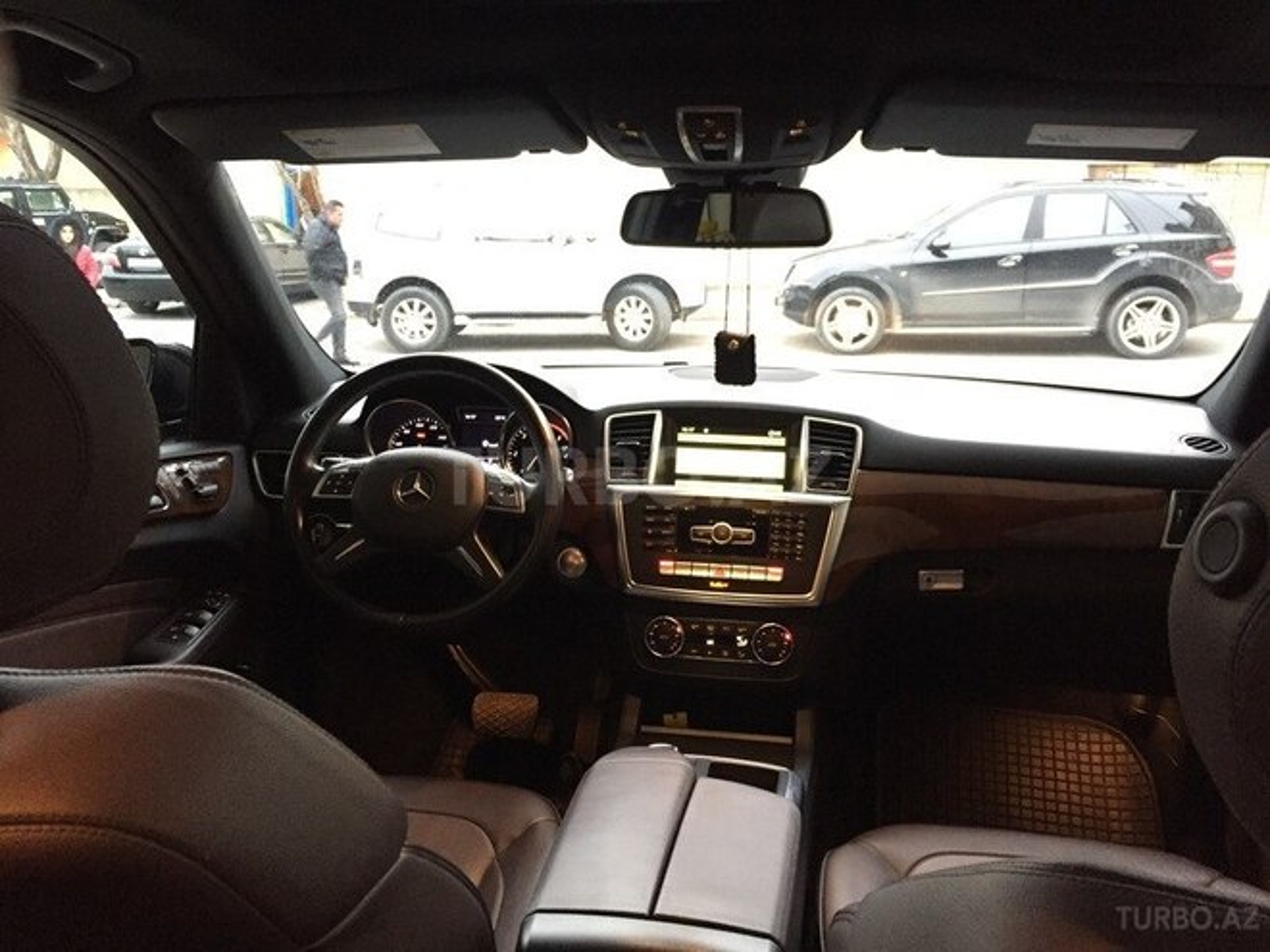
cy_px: 476
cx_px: 635
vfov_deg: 48.2
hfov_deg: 61.7
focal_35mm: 29
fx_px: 1064
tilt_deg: -16.5
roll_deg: +0.6
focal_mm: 4.15
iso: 250
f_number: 2.2
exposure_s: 1/17
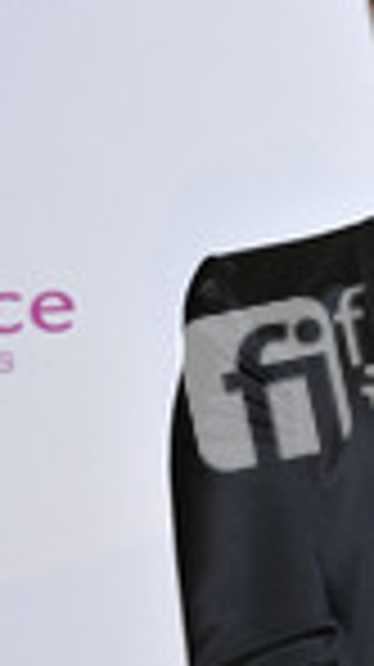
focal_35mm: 383
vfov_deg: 5.6
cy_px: 590
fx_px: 6768
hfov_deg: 3.2
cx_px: 543
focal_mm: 135
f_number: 7.1
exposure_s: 1/250
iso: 800
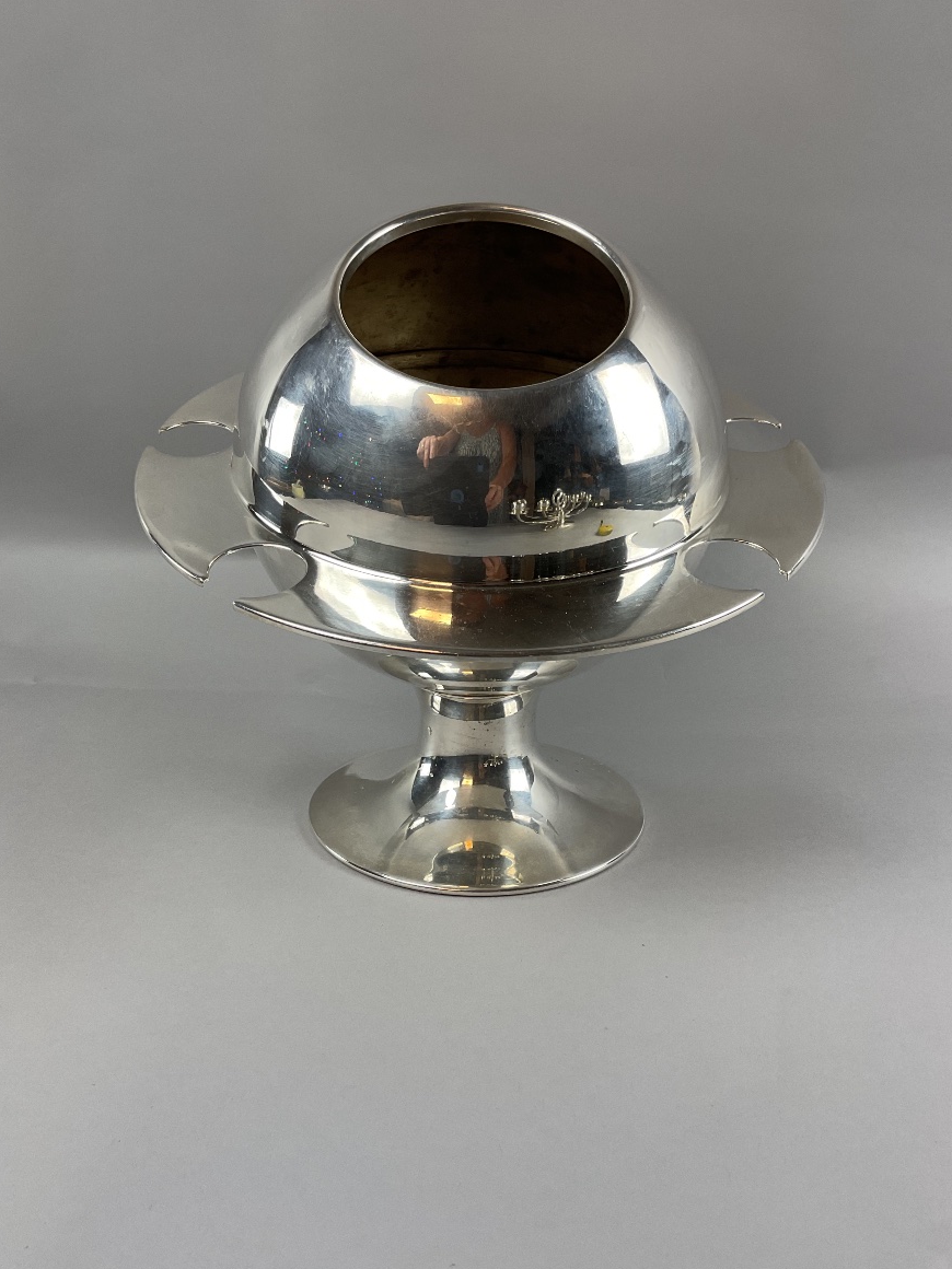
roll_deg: -0.1
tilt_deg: -17.9
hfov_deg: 46.8
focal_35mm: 30
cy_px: 634
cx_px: 472
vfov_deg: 60.0
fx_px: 1100
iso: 50
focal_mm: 3
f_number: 1.8
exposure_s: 1/100
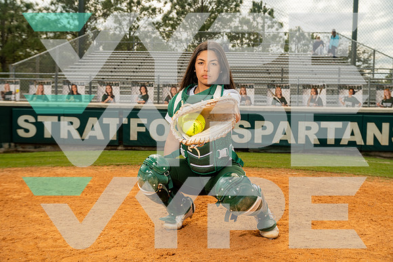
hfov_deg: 51.9
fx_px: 404
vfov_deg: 36.0
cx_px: 196
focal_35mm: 37
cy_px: 131
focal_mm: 37
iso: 250
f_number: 4.5
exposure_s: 1/250
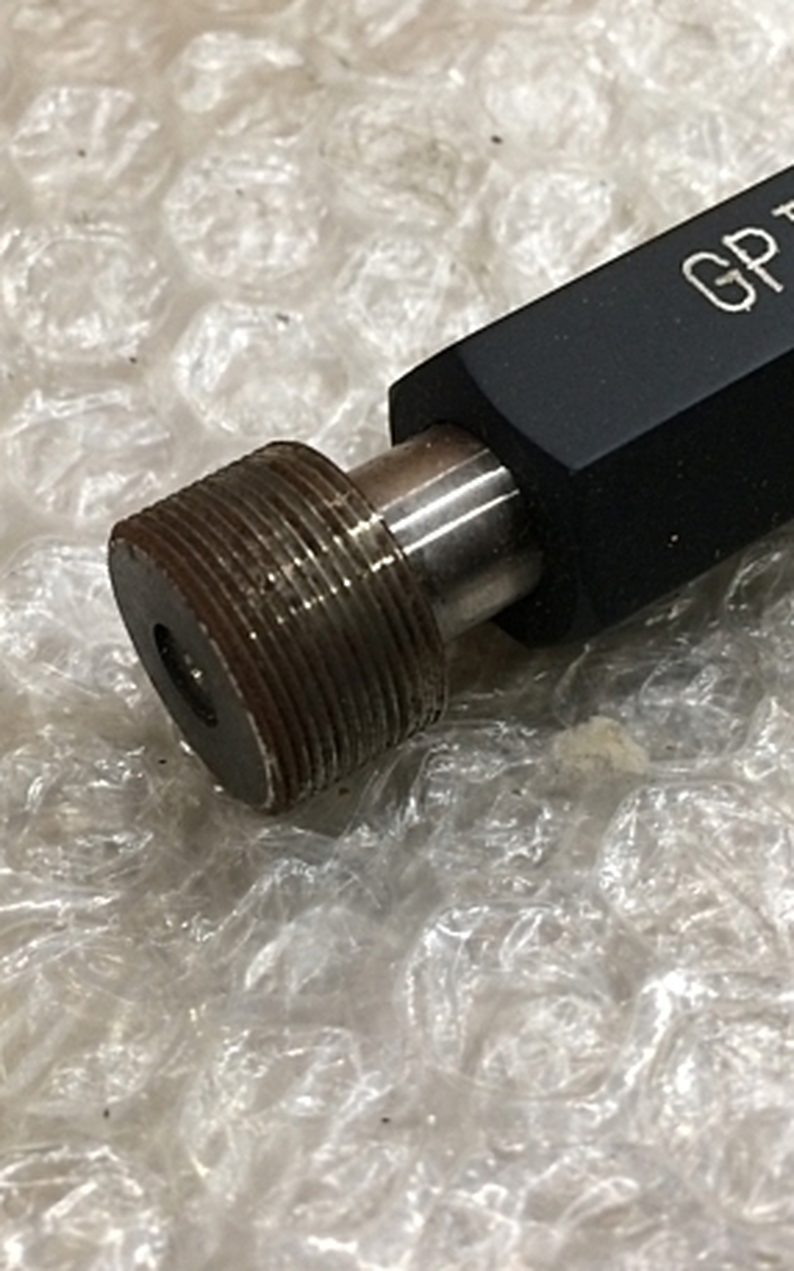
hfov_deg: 29.7
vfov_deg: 46.2
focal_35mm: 43
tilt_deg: -57.4
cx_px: 269
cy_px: 638
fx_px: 1490
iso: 80
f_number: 2.2
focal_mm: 4.15
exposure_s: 1/30
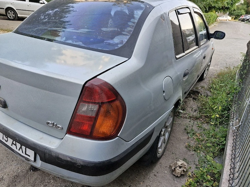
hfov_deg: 73.9
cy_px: 94
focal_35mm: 23
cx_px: 125
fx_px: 166
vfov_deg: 58.9
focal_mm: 5.54
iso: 100
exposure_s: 1/182
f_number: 1.8
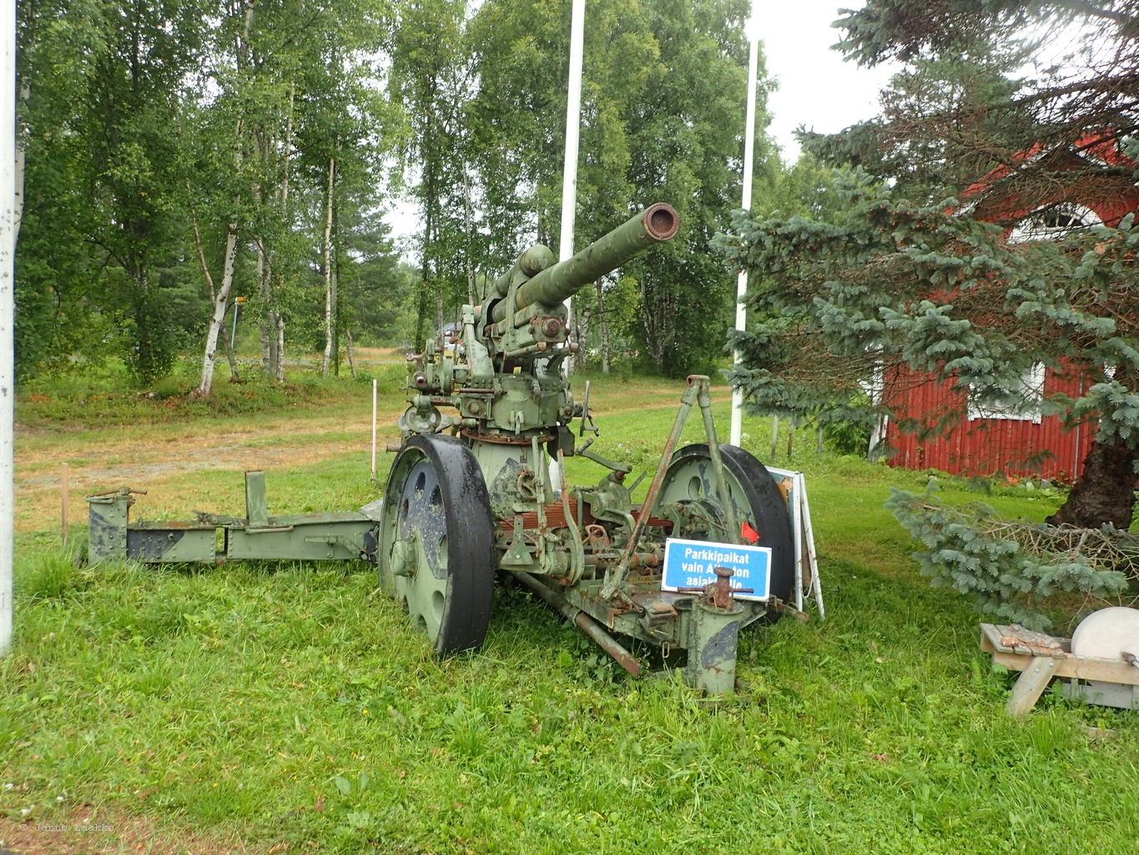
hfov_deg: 69.4
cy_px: 428
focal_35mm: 25
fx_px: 823
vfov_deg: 54.9
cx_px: 570
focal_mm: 4.5
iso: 100
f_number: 2.8
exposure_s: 1/160
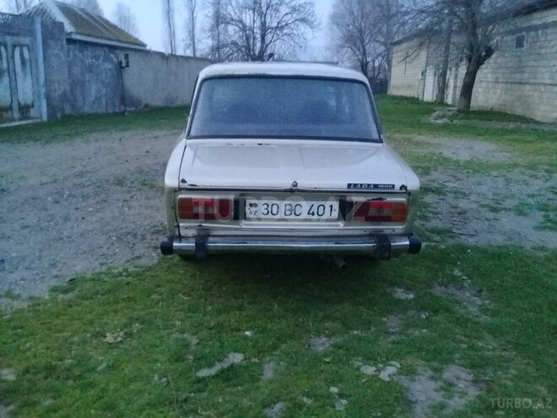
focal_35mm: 31
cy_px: 209
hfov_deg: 58.4
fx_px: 499
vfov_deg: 45.4
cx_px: 278
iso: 500
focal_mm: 3.3
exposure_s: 1/17
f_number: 2.2
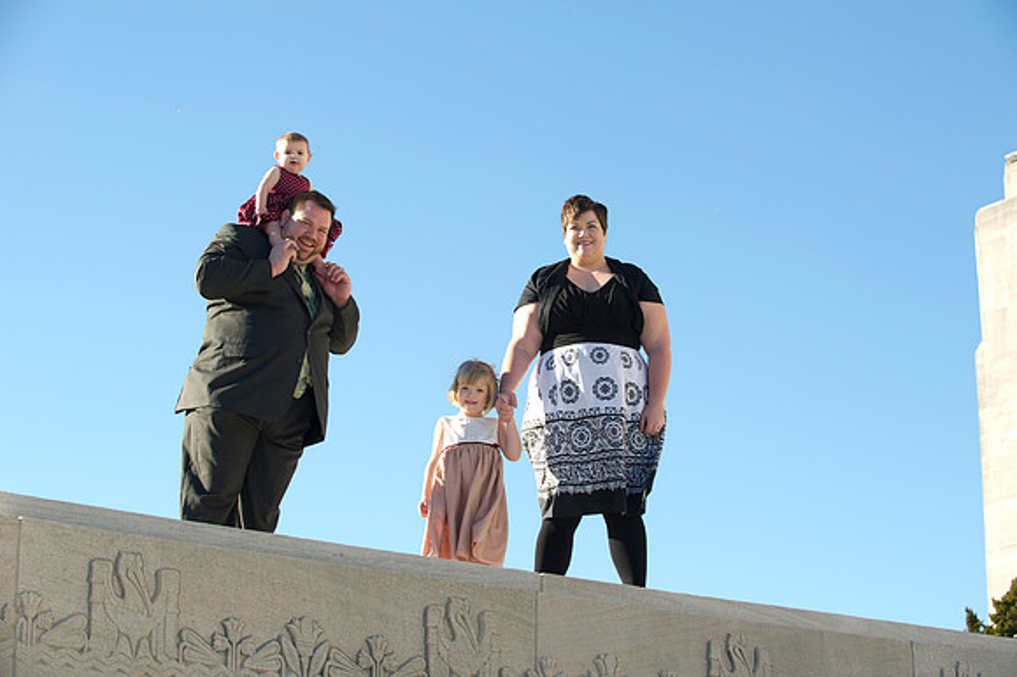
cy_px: 338
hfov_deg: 27.0
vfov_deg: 18.2
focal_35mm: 75
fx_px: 2117
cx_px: 508
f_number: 5
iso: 125
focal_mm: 75
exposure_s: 1/200
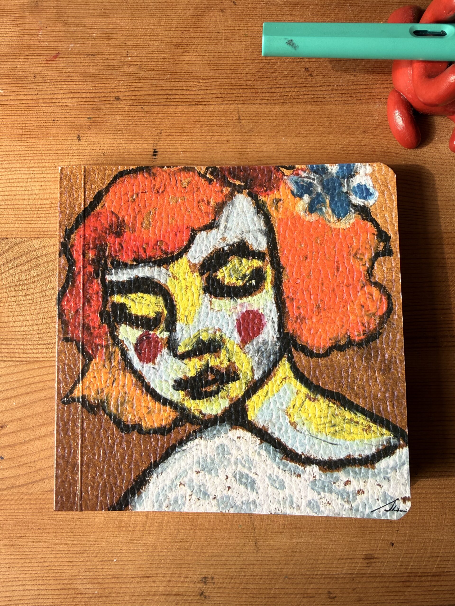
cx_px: 228
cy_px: 303
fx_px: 421
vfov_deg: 71.6
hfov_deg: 56.8
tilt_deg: -86.8
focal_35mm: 24
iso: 40
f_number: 2.2
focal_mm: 2.22
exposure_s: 1/475
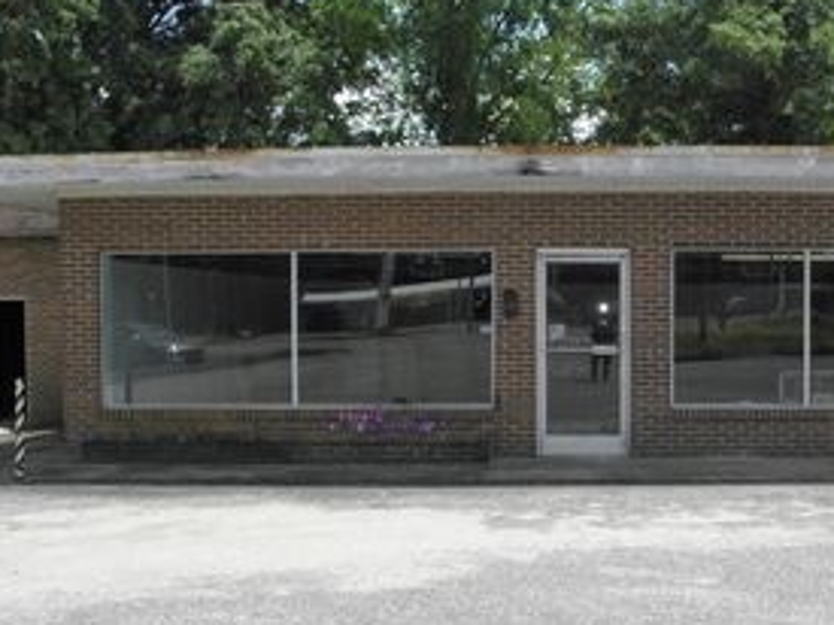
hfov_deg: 36.8
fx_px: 1228
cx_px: 607
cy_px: 384
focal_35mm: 51
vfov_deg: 28.5
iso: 100
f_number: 7
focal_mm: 5
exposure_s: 1/250
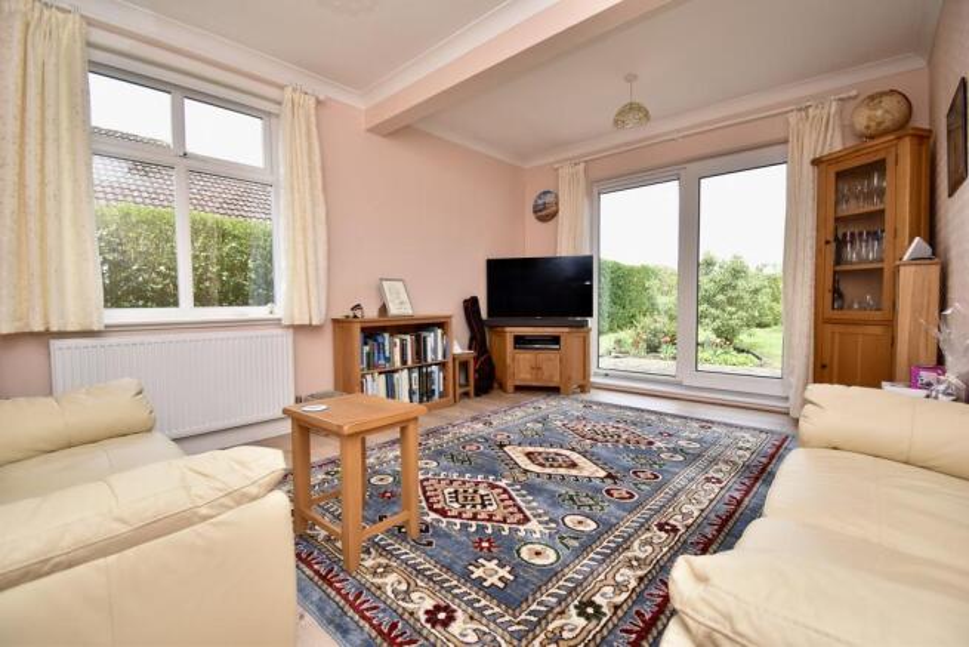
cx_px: 484
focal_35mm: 15
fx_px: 404
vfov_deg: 77.4
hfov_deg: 100.4
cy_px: 324
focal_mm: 10
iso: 200
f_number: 5
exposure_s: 1/125
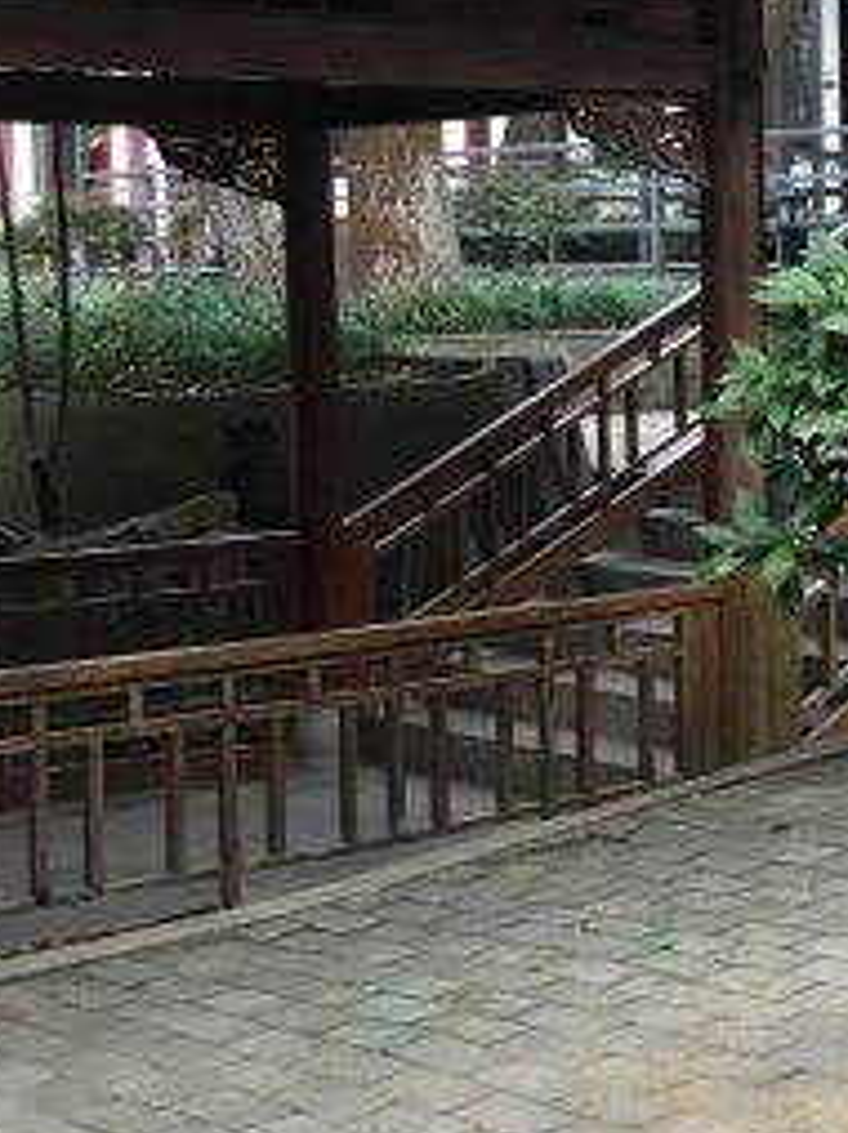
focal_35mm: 80
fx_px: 2617
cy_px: 397
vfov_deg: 24.3
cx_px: 1064
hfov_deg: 17.4
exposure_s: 1/33
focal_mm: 4.15
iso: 50
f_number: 2.2
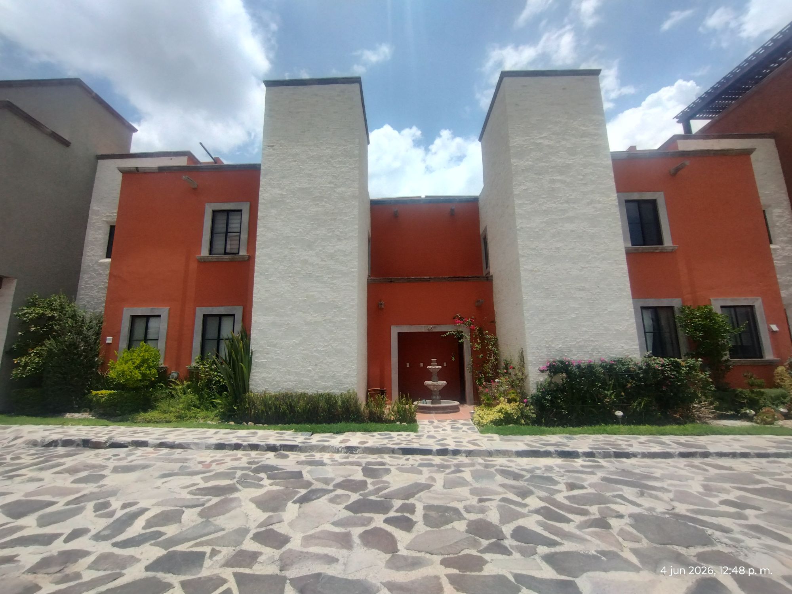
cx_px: 396
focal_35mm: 16
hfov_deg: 94.5
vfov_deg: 78.1
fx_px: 366
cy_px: 297
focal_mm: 1.66
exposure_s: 1/1748
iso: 100
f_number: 2.2
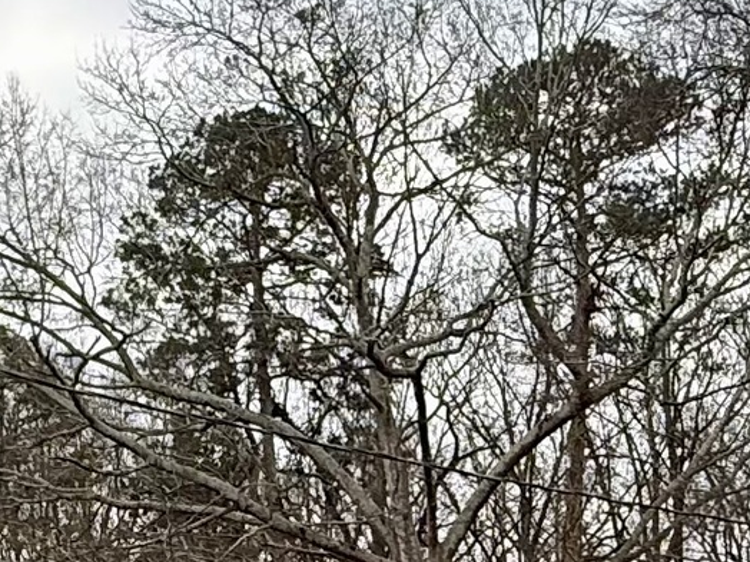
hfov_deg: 23.5
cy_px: 636
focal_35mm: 82
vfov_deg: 17.3
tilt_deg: +7.2
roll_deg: -0.3
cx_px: 157
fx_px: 1777
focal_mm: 2.22
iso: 64
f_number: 2.2
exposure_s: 1/717
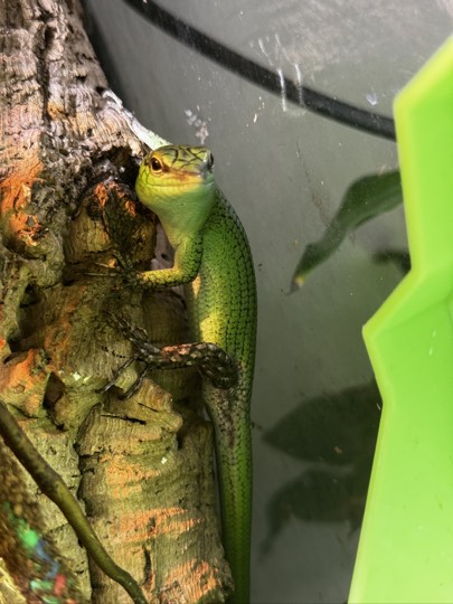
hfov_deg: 30.3
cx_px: 226
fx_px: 838
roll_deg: +18.0
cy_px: 302
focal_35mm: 48
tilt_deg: -16.4
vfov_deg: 39.7
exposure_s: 1/33
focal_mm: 6.76
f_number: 1.78
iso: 200
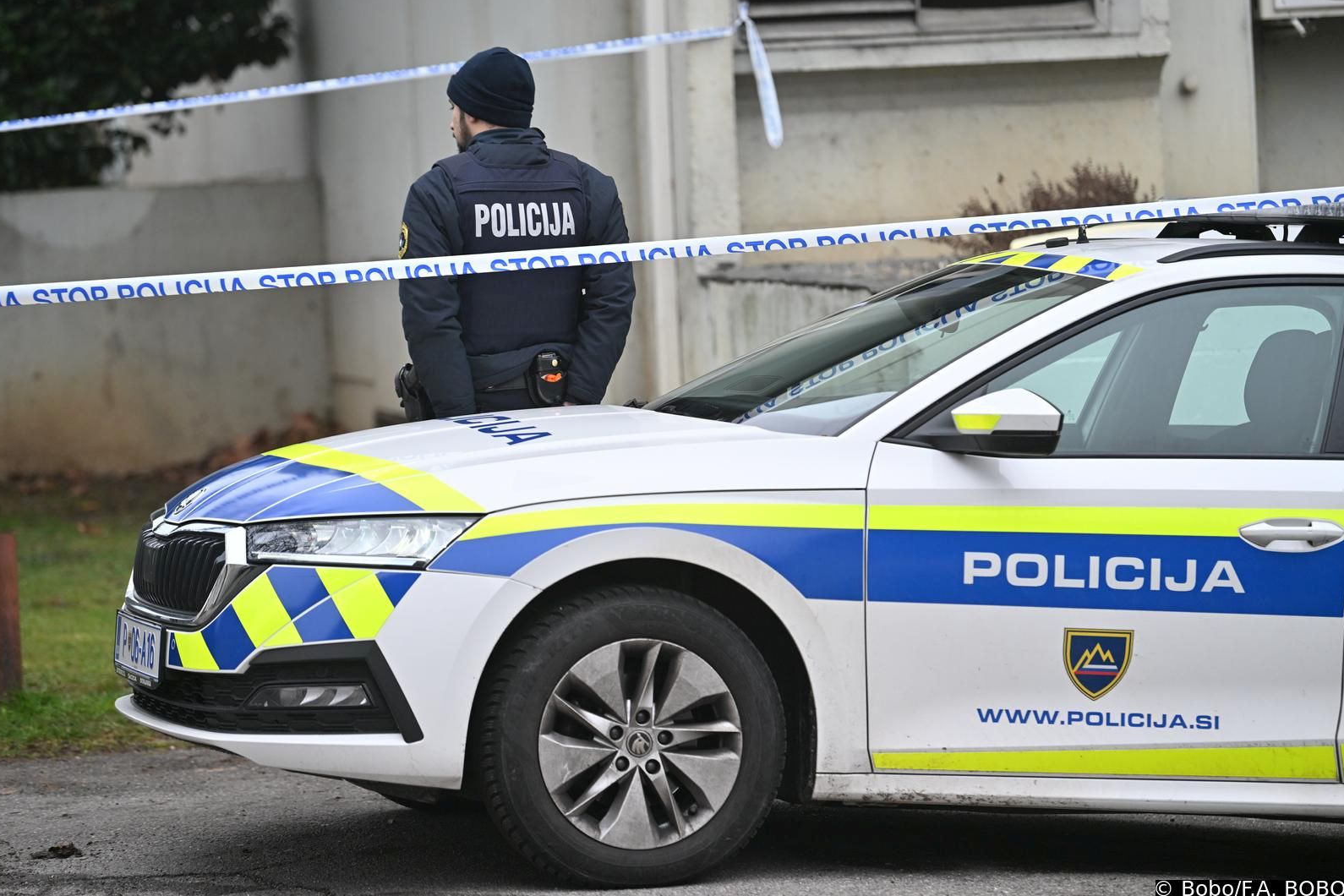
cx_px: 669
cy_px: 448
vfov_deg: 8.5
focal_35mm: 161
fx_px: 6010
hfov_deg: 12.8
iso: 640
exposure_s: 1/1000
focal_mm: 160
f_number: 2.8
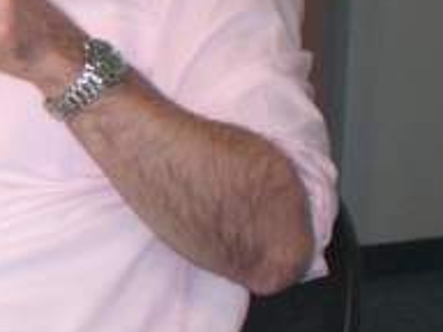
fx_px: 2022
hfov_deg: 11.5
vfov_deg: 9.4
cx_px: -378
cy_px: 76
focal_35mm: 158
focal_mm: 6.3
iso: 200
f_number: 3.1
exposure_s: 1/60
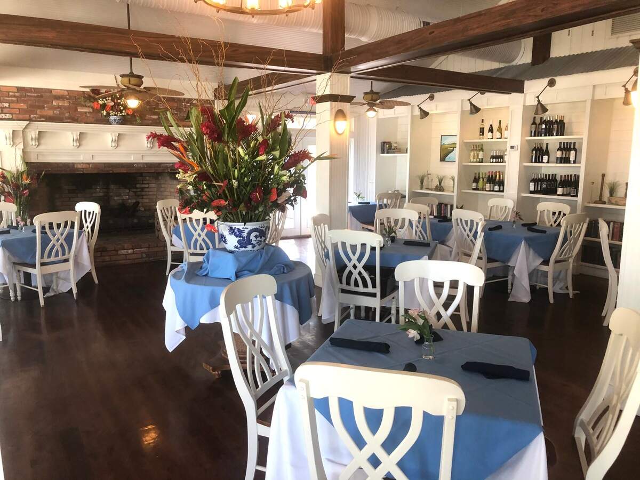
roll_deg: +0.4
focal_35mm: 28
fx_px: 518
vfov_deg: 49.7
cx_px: 320
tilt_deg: -8.6
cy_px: 240
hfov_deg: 63.4
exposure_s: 1/30
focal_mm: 3.99
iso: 32
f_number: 1.8
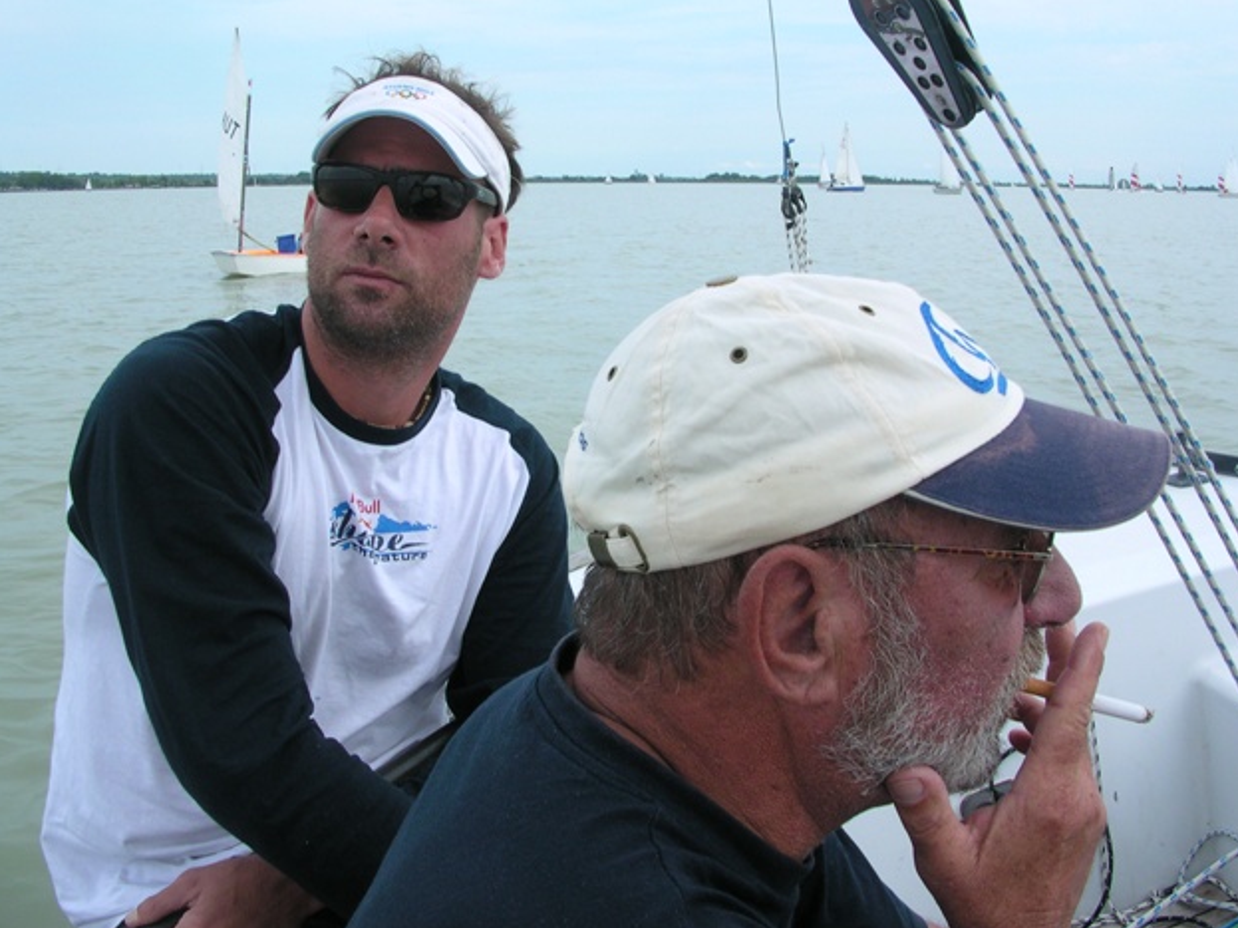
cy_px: 457
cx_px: 630
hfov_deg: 49.0
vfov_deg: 37.7
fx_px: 1359
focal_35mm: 38
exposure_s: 1/244
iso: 100
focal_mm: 5.6
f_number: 4.5
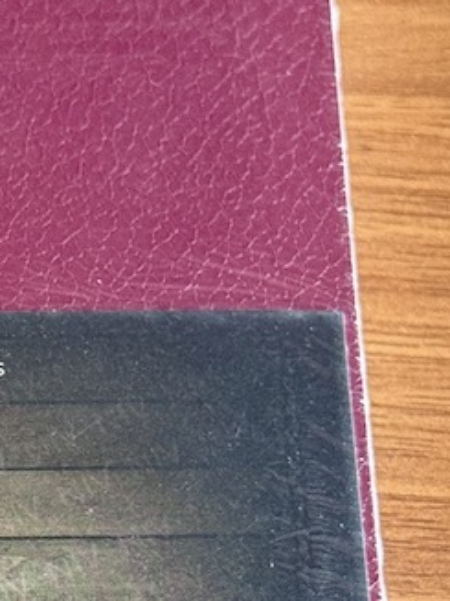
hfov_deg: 10.5
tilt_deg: -59.8
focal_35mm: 137
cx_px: -158
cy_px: 455
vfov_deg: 14.3
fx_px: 2376
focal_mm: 6.76
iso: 250
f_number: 1.78
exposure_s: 1/40
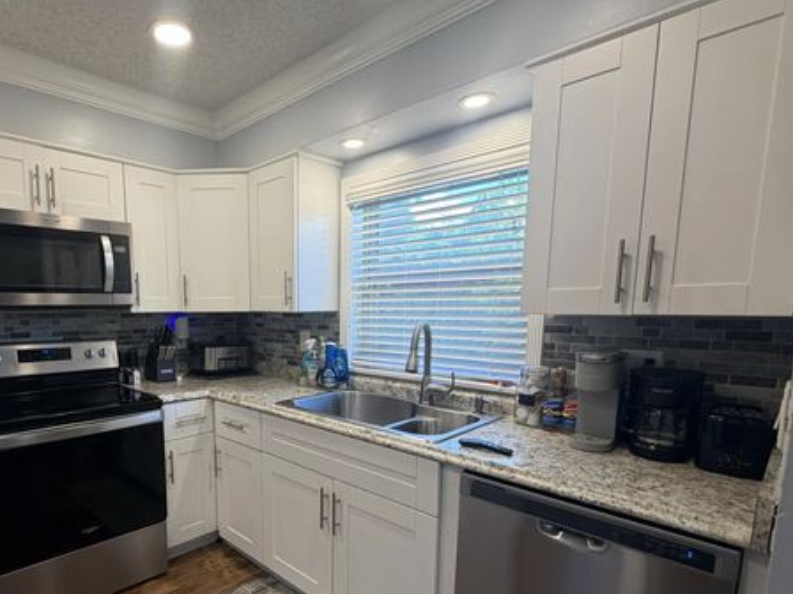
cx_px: 289
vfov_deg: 65.2
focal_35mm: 20
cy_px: 364
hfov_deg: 80.0
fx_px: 458
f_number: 2.2
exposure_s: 1/120
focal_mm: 2.22
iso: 160
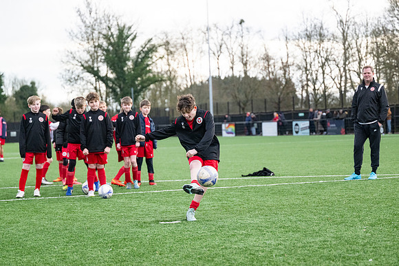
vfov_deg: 13.2
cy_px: 133
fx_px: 1153
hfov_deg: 19.6
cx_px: 200
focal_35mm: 104
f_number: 4
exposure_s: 1/2500
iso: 2000
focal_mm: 104
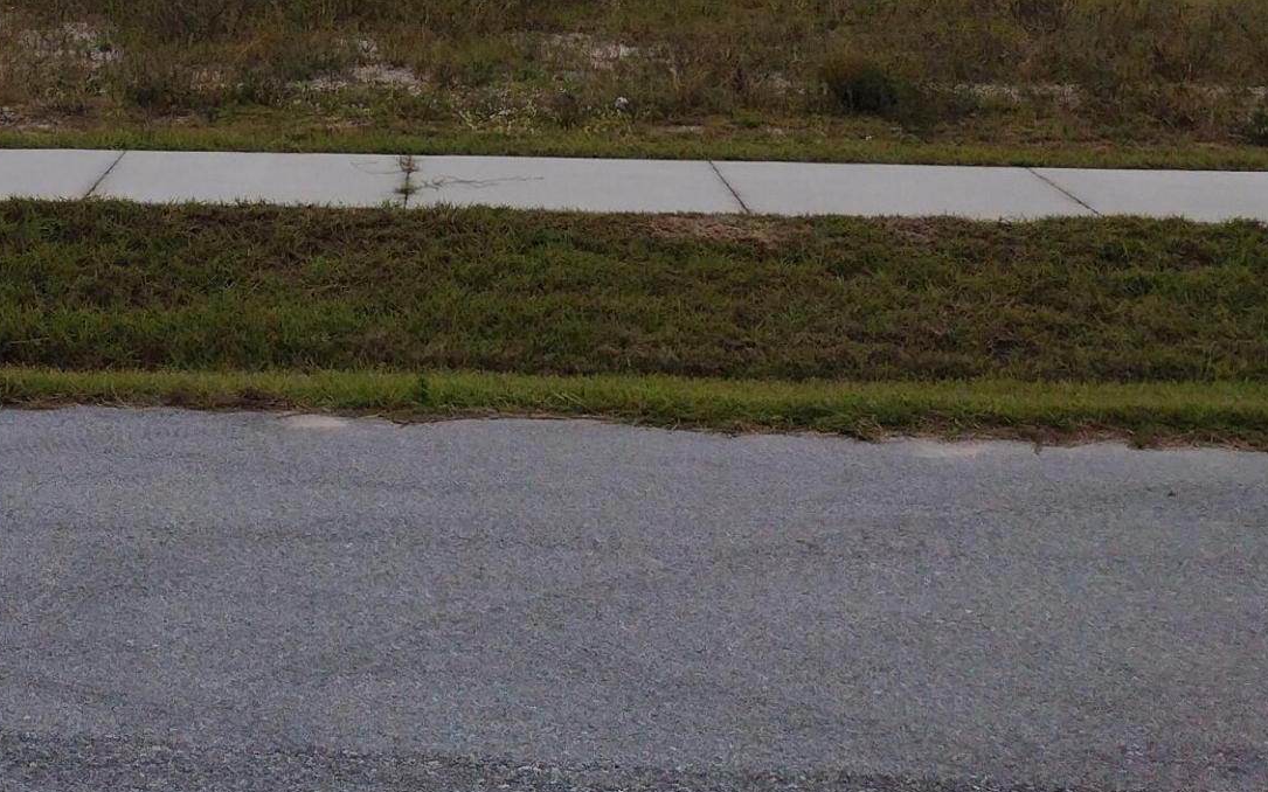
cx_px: 2
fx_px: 2626
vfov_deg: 16.1
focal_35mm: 76
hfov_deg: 25.8
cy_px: -276
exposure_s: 1/7117
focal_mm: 4.71
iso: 100
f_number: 1.7
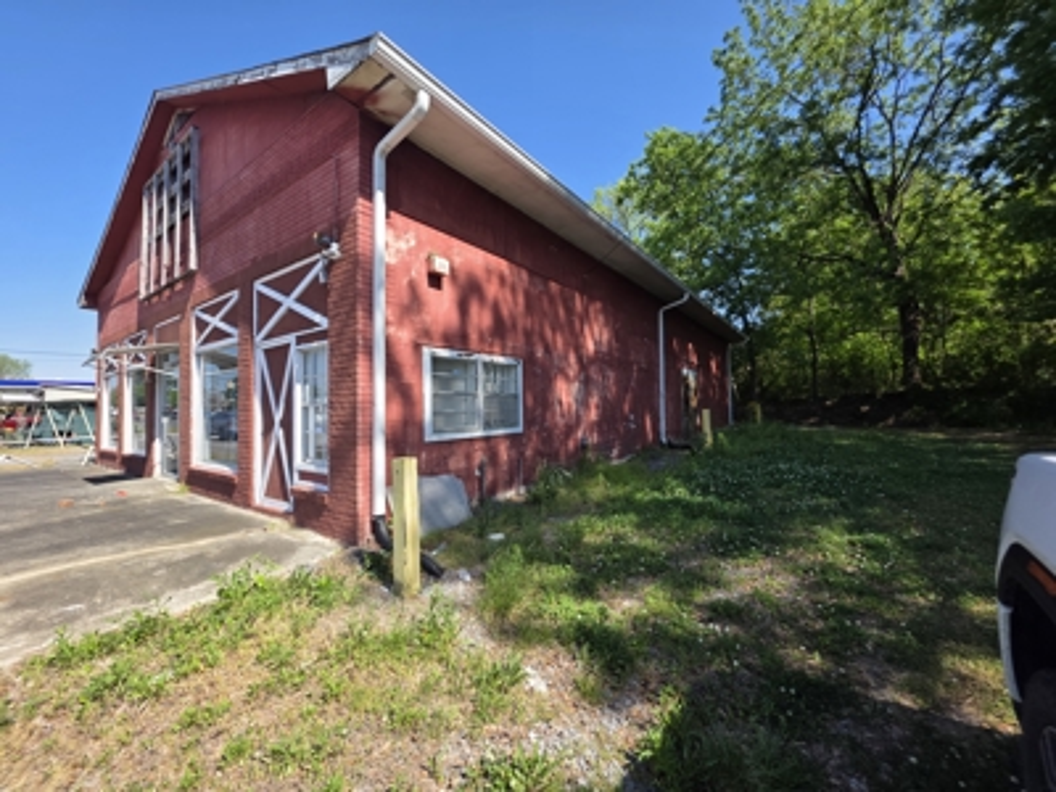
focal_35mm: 13
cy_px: 396
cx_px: 528
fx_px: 397
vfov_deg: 89.9
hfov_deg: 106.2
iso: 40
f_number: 1.9
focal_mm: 2.2
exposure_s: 1/1070
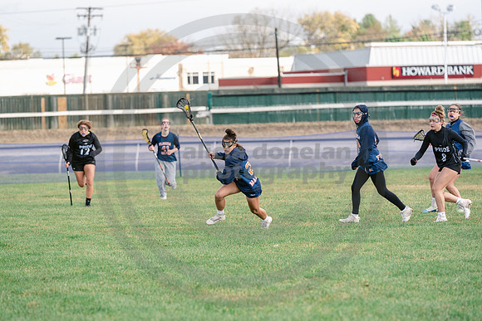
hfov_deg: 10.3
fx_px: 2678
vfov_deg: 6.9
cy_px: 160
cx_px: 241
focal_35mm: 200
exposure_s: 1/1250
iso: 400
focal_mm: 200
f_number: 4.5
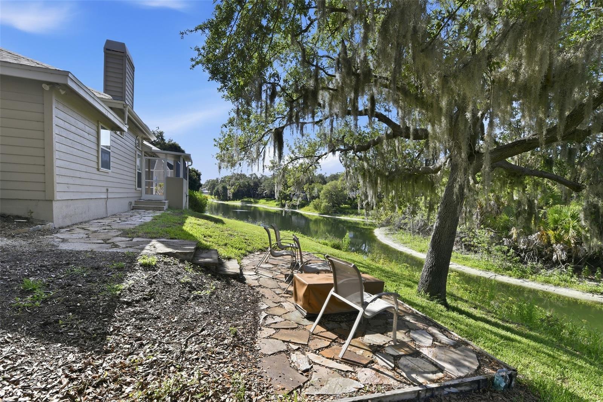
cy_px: 201
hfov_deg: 104.3
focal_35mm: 14
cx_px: 302
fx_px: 234
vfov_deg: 81.2
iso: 100
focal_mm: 14
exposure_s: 1/160
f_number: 9
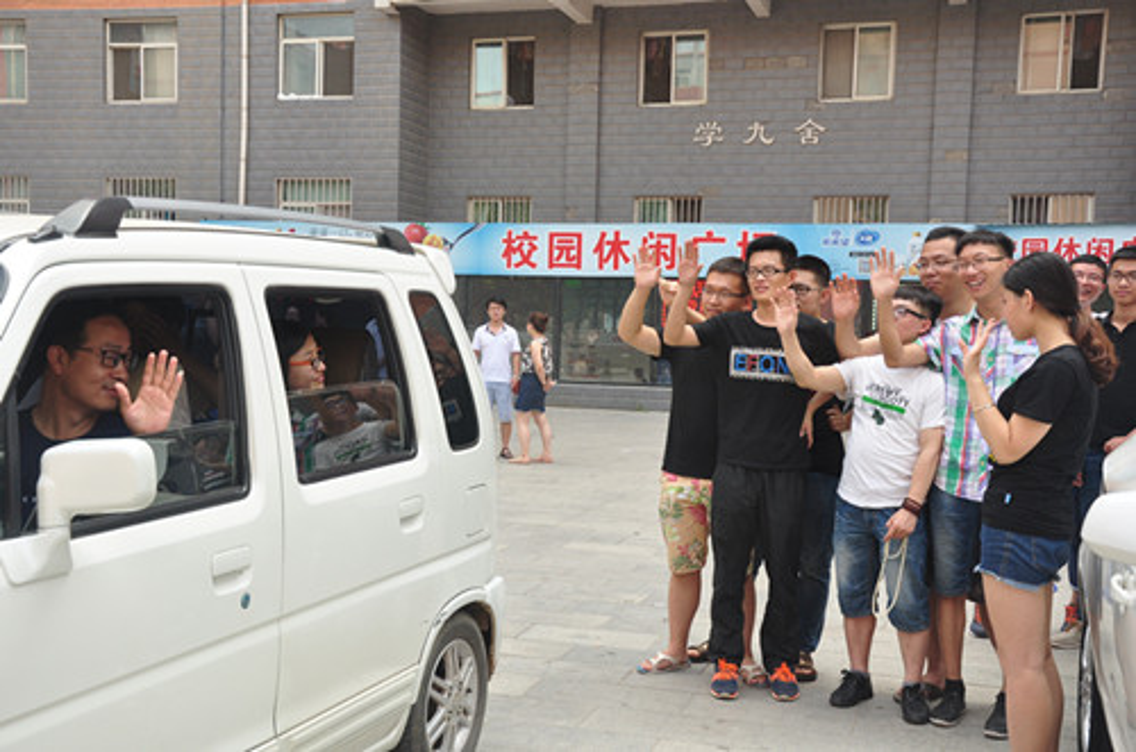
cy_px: 376
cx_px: 568
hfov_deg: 46.5
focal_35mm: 42
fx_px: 1322
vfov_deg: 31.7
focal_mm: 28
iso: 400
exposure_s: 1/320
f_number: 6.3
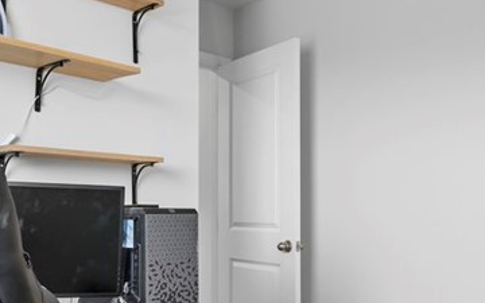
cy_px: 210
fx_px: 568
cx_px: 247
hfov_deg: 46.2
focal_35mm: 43
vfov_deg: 29.6
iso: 400
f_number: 8
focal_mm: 14
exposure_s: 1/6
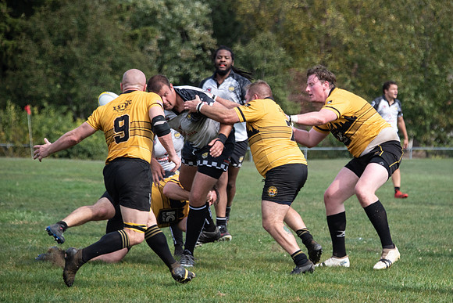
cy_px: 171
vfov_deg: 5.1
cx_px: 306
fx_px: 3420
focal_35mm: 272
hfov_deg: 7.6
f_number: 5.6
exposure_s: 1/2000
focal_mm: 190
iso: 400
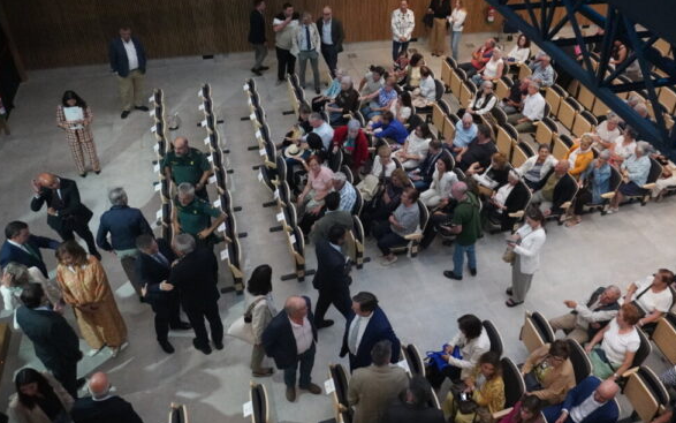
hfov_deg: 59.0
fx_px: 590
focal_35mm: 32
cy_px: 152
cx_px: 416
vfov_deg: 39.1
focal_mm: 16
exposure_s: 1/160
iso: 6400
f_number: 3.5
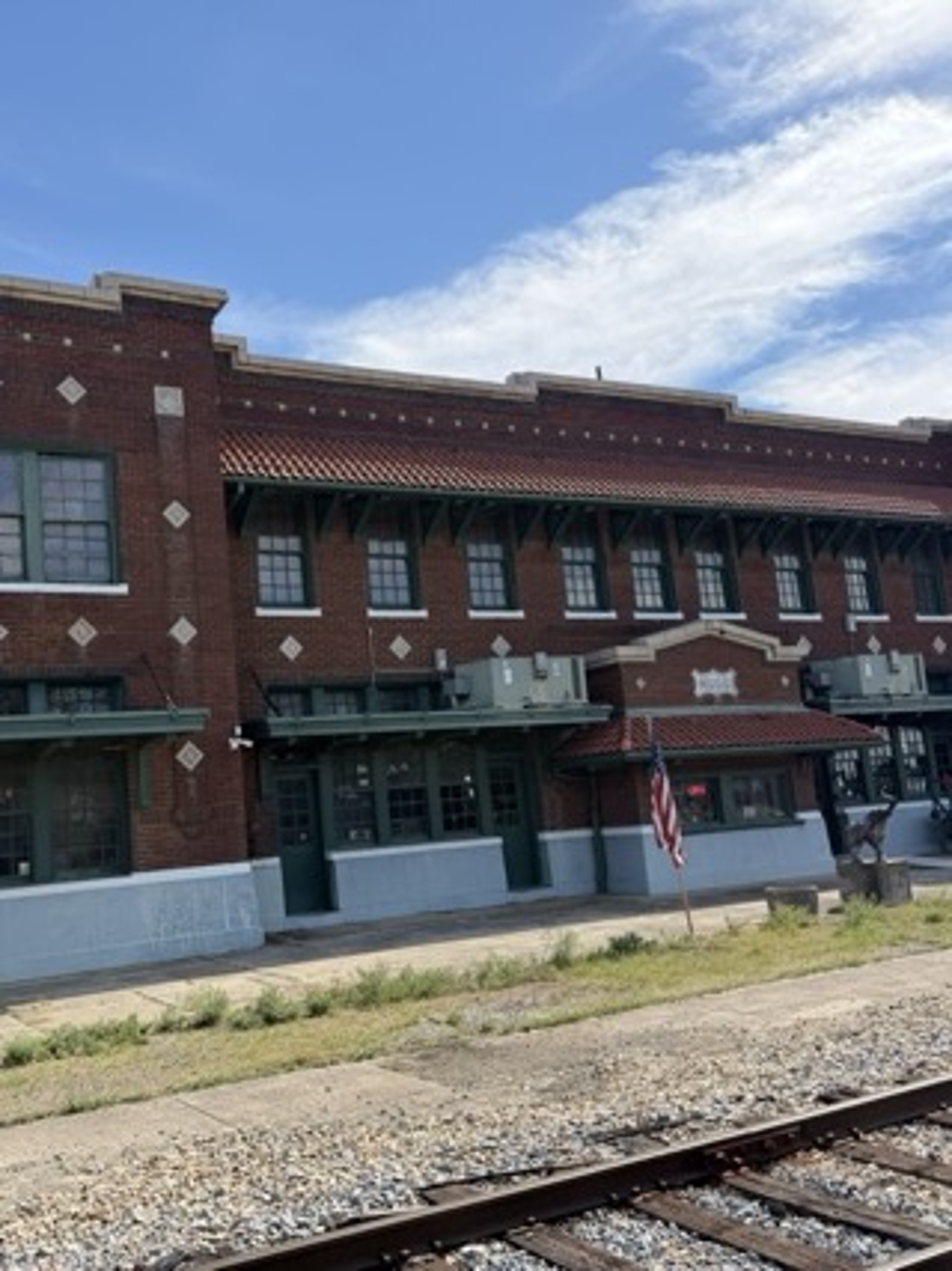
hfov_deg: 56.8
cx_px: 476
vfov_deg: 71.6
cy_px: 636
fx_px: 880
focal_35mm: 24
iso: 100
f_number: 1.78
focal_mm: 6.76
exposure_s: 1/3953
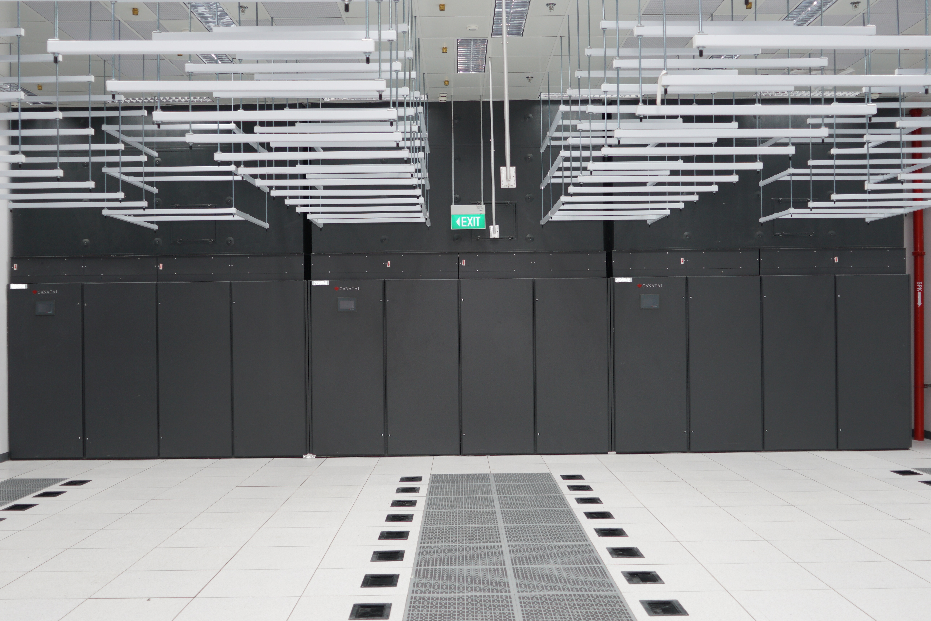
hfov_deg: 53.1
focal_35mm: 36
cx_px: 466
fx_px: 931
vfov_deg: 36.9
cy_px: 310
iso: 250
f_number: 3.5
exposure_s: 1/60
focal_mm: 24
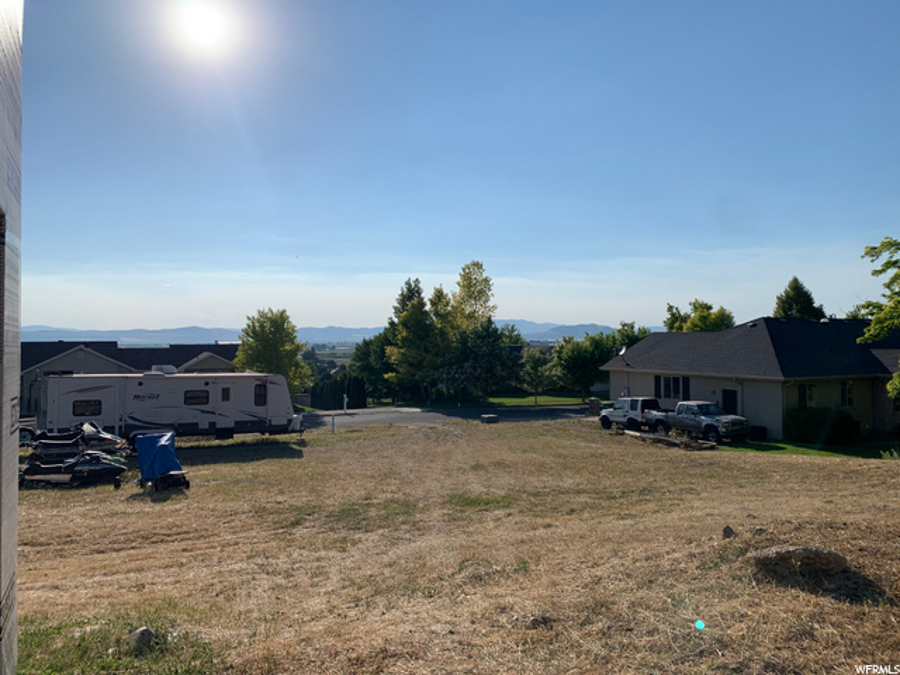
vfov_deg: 53.1
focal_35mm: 26
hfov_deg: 67.3
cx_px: 450
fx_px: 676
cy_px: 338
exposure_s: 1/6897
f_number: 1.8
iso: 25
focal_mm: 4.25
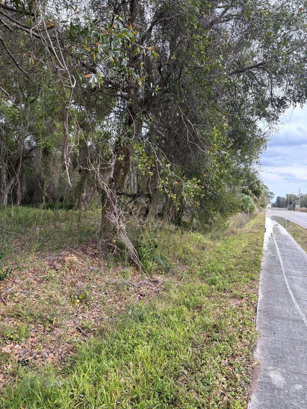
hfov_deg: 53.1
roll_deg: -3.3
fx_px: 307
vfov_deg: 67.3
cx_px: 154
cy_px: 204
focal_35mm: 26
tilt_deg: +0.5
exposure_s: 1/747
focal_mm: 5.96
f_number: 1.6
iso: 64
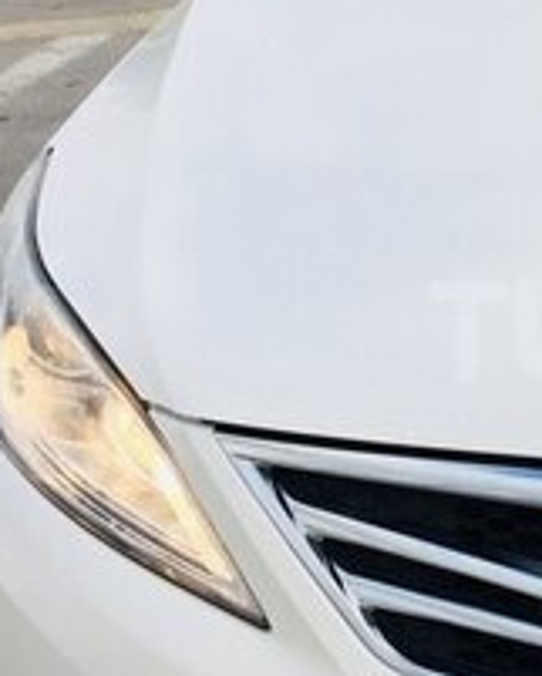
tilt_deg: -20.4
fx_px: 1863
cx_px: 774
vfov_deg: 20.6
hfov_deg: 15.5
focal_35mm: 93
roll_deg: +1.0
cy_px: 331
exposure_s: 1/732
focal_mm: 4.15
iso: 32
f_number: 2.2
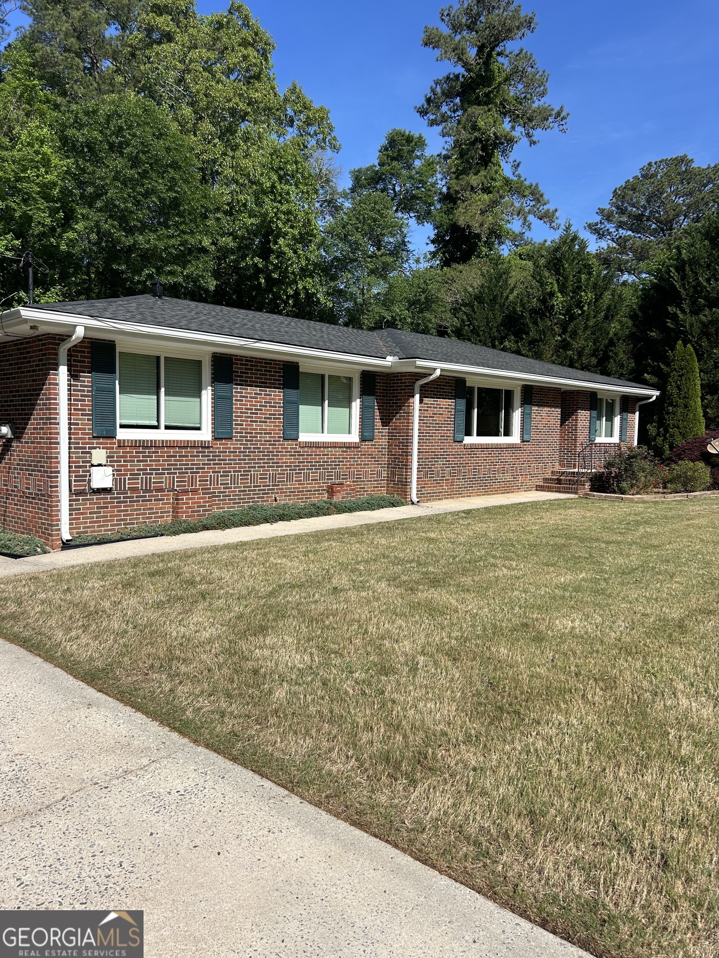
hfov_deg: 53.1
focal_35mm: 26
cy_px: 479
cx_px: 360
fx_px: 720
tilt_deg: -3.9
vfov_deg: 67.3
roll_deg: -1.1
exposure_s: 1/4630
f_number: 1.5
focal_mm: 5.7
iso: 50
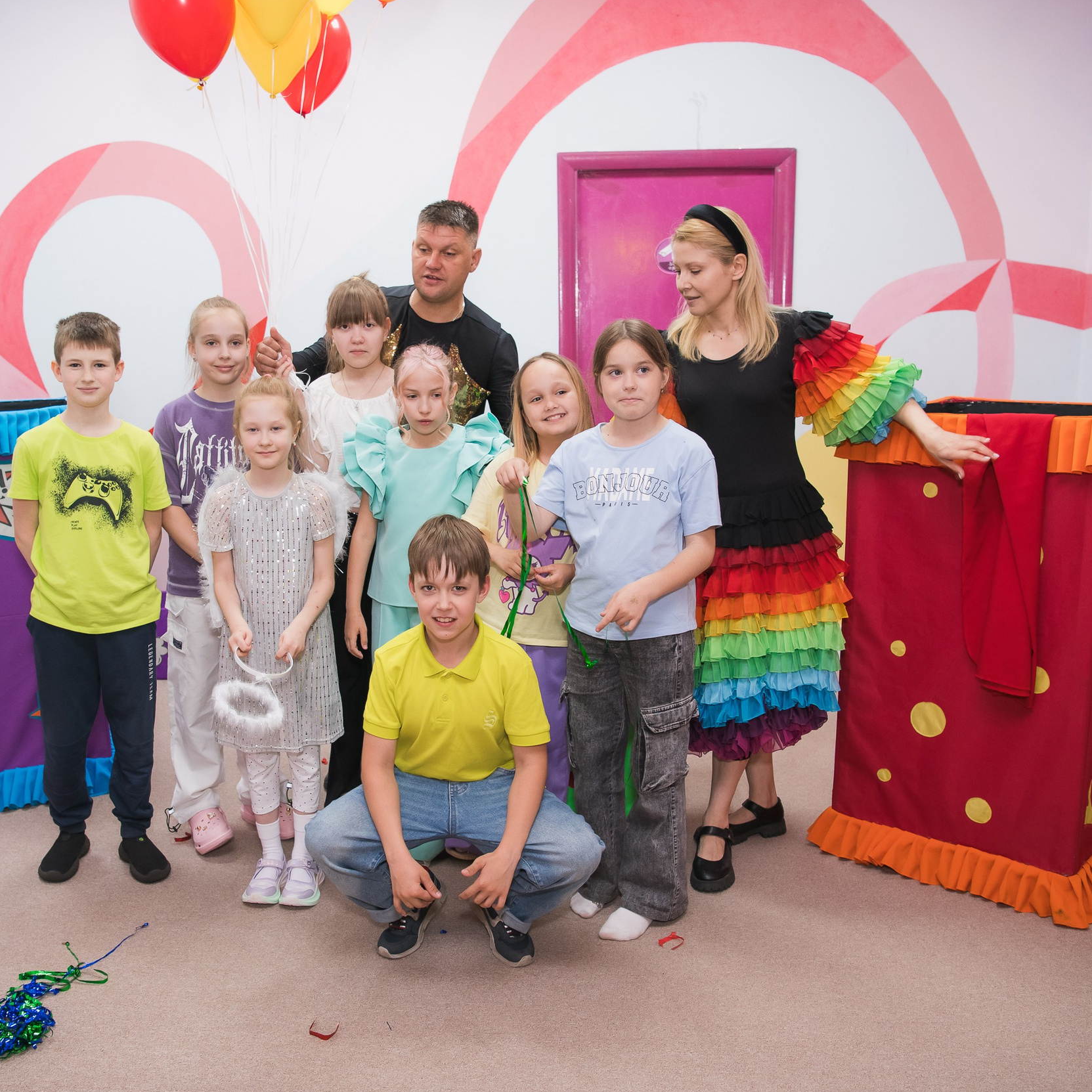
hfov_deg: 48.2
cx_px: 451
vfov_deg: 48.4
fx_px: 1213
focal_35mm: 34
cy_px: 557
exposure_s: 1/160
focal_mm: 26
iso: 640
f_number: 3.5
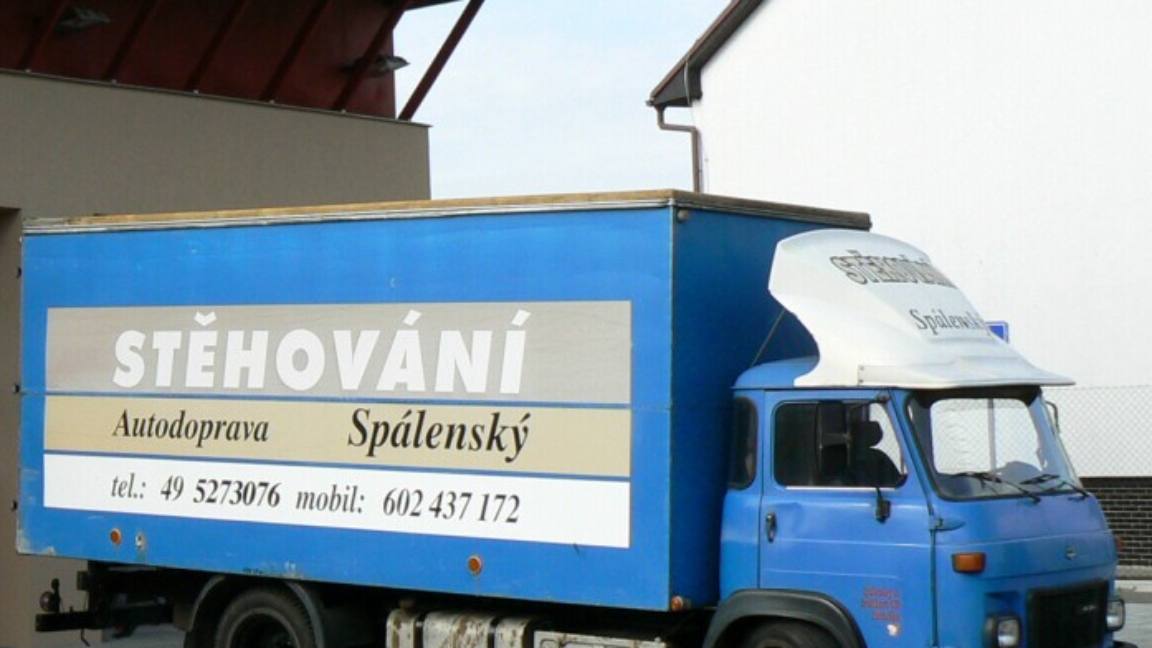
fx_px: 1375
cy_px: 428
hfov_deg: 45.4
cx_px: 524
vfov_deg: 26.4
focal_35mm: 45
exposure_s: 1/320
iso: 80
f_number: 5.6
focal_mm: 6
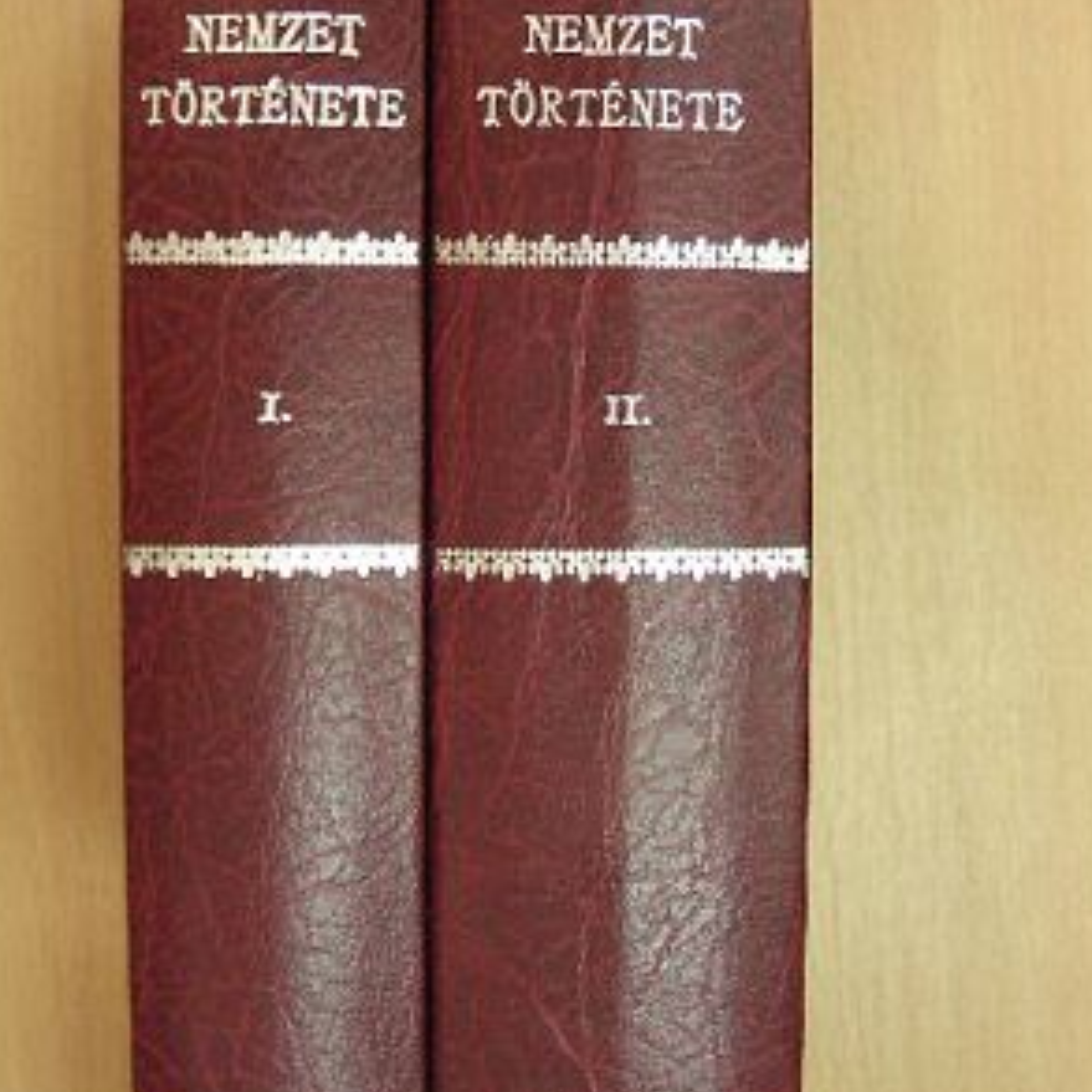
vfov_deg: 30.4
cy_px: 382
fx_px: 1999
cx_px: 522
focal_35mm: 56
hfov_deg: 30.6
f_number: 3.5
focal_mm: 6.8
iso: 200
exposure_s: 1/17.6
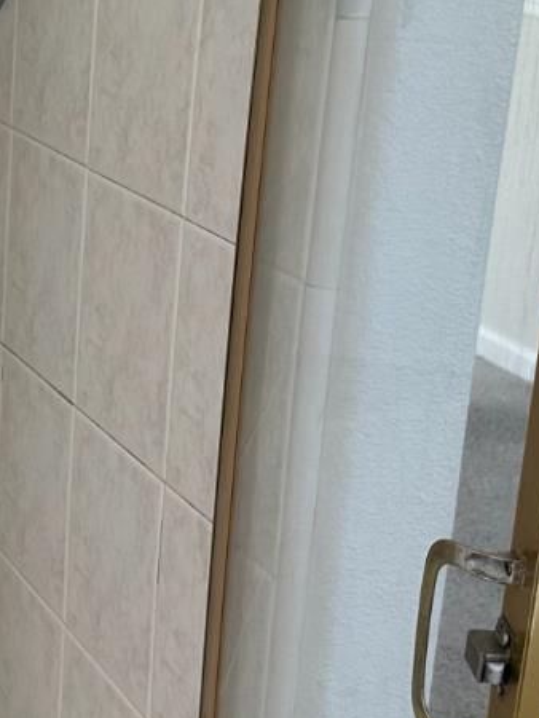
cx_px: -144
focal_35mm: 80
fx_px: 1659
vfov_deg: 24.4
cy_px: 307
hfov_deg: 17.4
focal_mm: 6.86
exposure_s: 1/120
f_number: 1.78
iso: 100
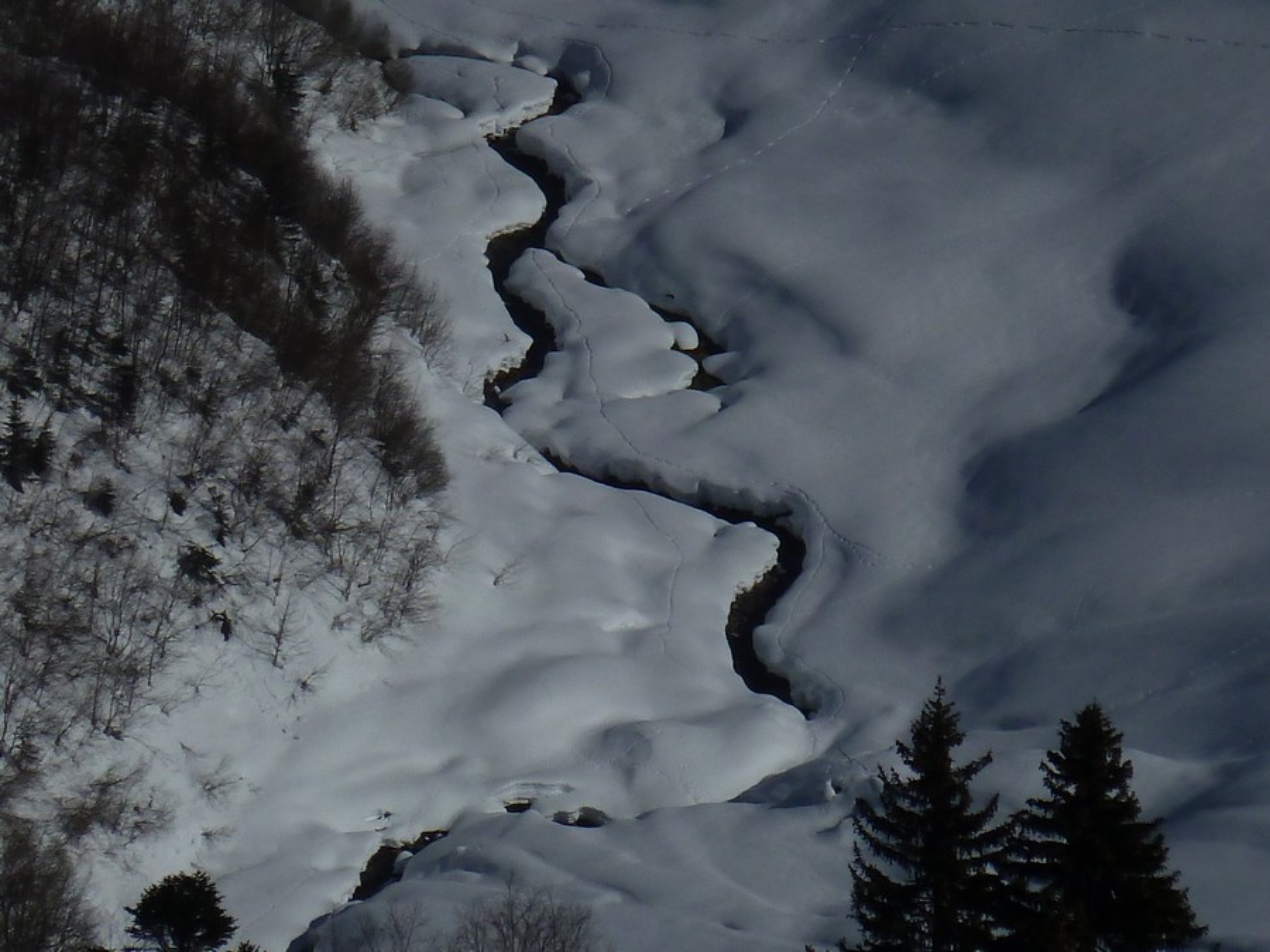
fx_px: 22893
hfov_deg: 3.2
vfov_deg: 2.4
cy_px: 476
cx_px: 635
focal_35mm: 624
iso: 80
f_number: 6.3
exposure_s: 1/2000
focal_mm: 49.2
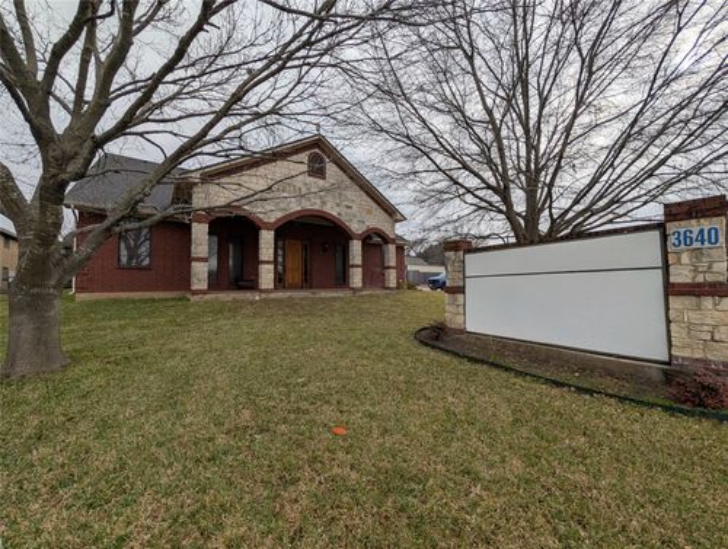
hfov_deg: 110.4
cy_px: 274
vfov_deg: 94.7
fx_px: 253
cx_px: 364
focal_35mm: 12
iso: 47
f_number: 1.7
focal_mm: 2.02
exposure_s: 1/2660
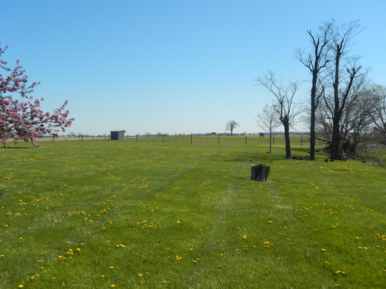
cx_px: 193
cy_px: 144
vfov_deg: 38.7
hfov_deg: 50.1
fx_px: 413
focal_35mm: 37
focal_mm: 6.8
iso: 125
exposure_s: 1/1600
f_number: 3.6
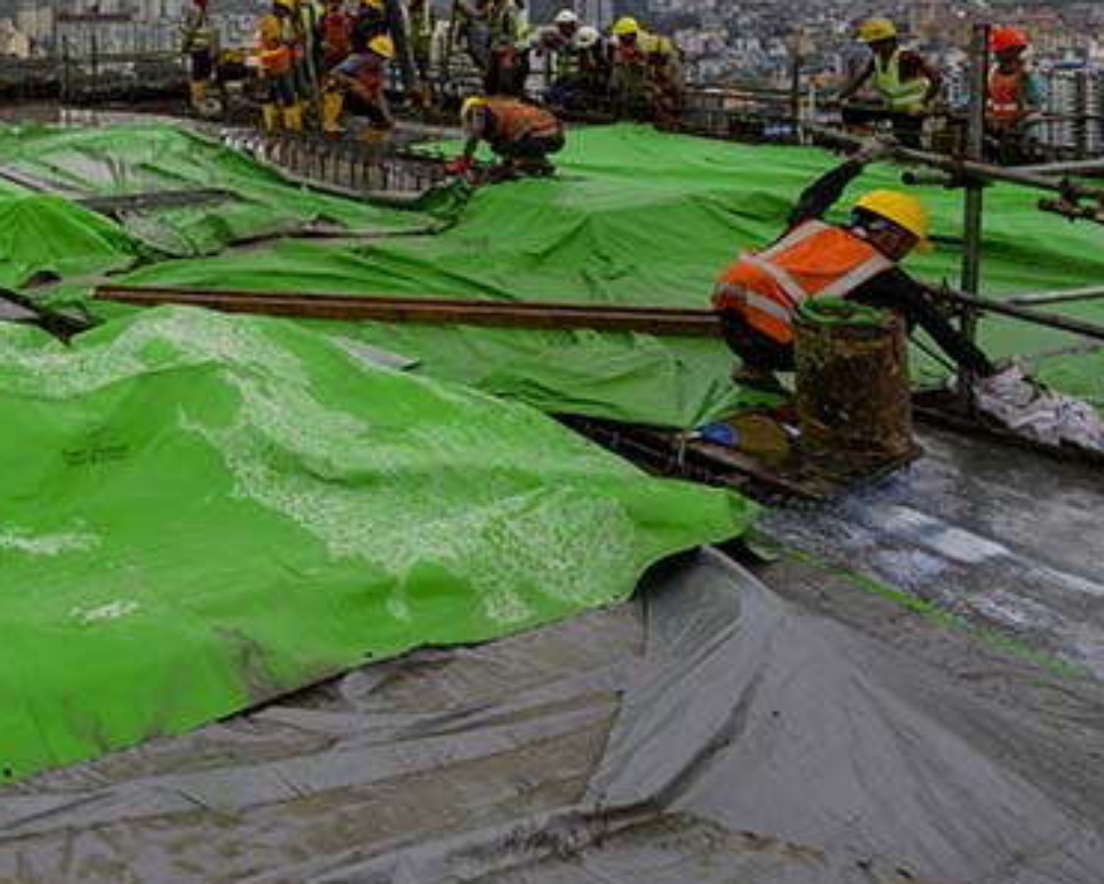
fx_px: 1111
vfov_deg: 38.0
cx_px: -33
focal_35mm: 34
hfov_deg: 44.0
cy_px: -27
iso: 2000
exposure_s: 1/2000
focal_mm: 14
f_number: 9
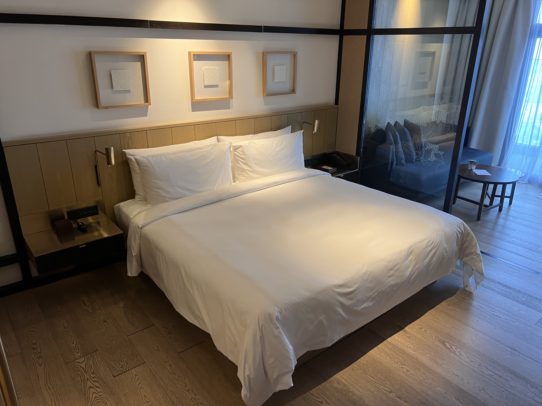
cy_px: 203
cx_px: 271
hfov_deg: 67.3
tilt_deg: -21.1
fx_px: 407
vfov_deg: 53.1
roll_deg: +0.0
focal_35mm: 26
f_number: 1.5
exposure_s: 1/50
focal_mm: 5.7
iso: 100
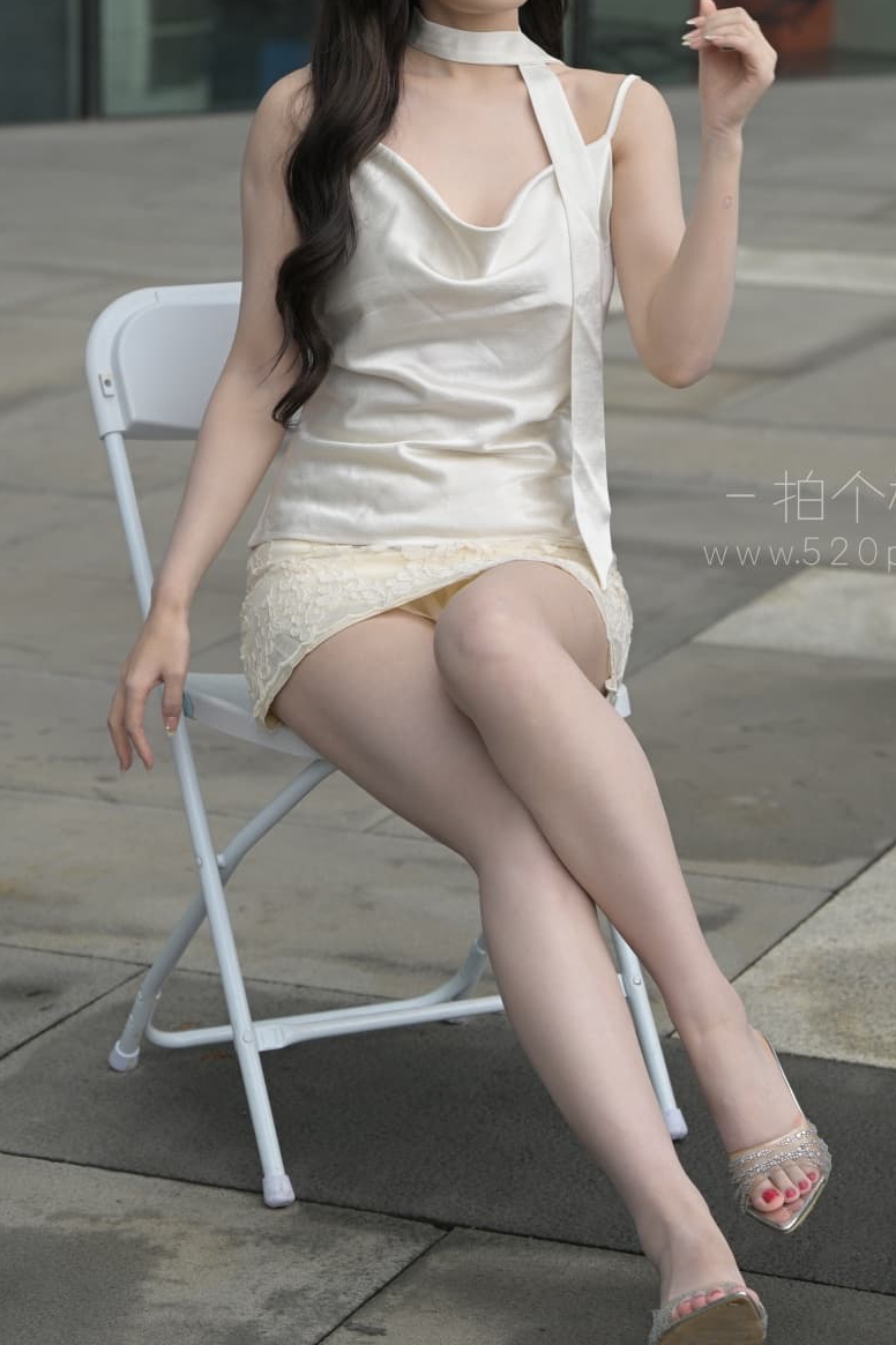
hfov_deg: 11.5
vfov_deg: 17.2
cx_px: 449
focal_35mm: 119
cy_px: 463
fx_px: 4445
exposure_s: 1/400
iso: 200
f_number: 4.5
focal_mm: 77
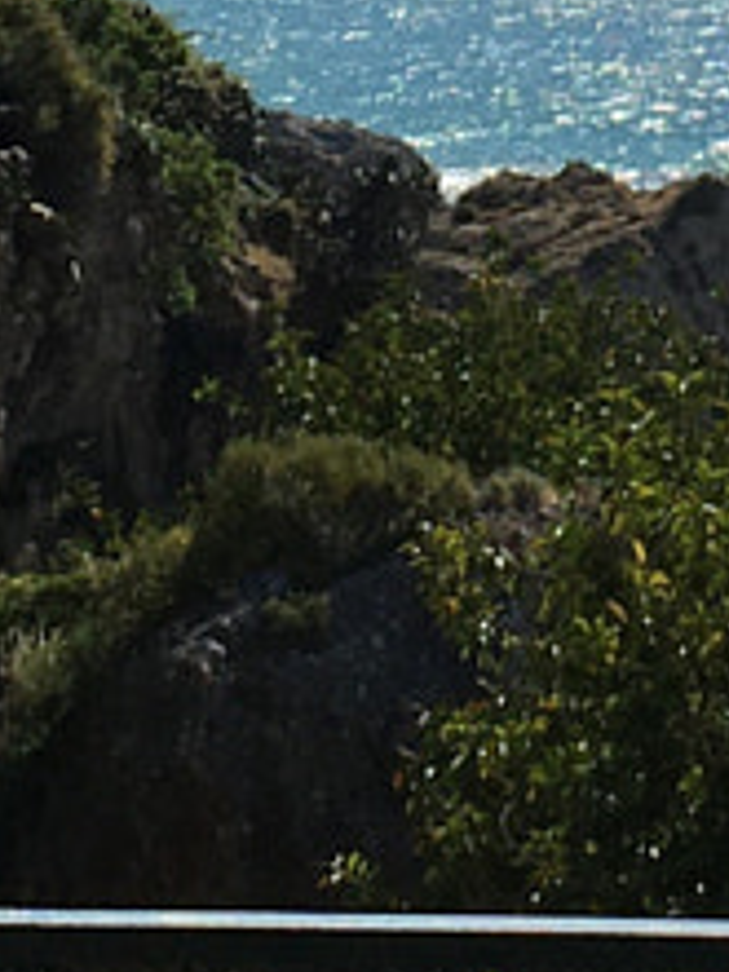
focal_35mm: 211
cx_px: 490
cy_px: -623
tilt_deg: +5.3
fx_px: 5925
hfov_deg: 7.0
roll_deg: -0.1
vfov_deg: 9.1
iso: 25
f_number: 2.2
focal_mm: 4.15
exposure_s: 1/2959
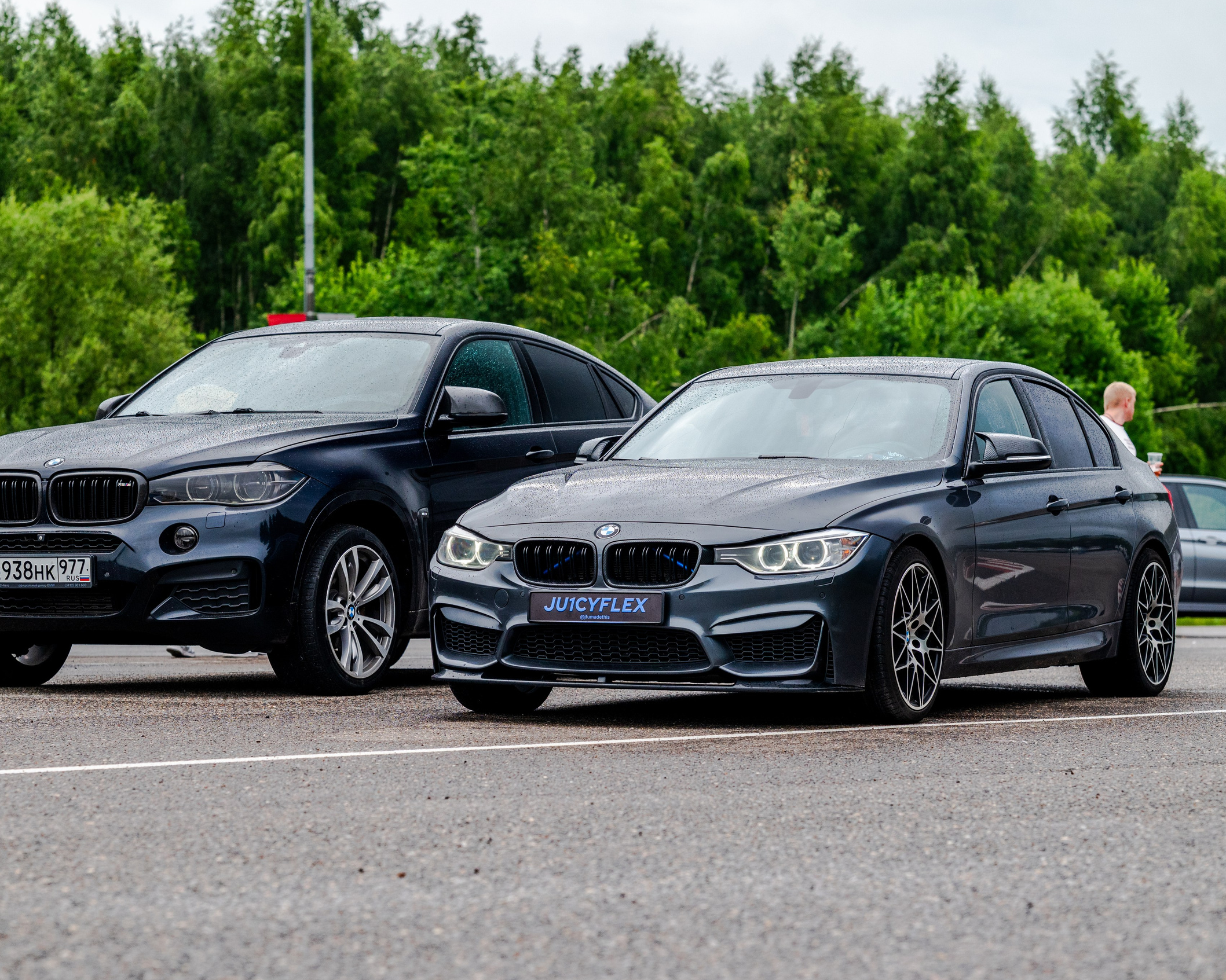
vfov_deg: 15.7
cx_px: 532
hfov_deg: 19.6
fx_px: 3555
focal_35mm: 98
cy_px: 491
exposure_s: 1/250
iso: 640
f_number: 4
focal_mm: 85
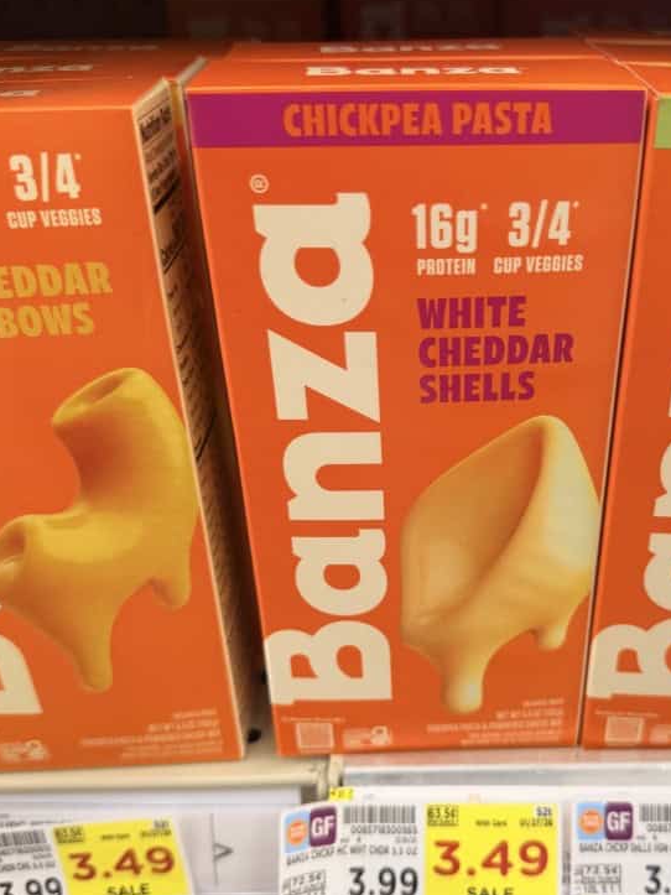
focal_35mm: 34
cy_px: 506
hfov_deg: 41.2
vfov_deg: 53.8
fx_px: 879
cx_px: 449
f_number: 1.8
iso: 160
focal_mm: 6.8
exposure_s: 1/70
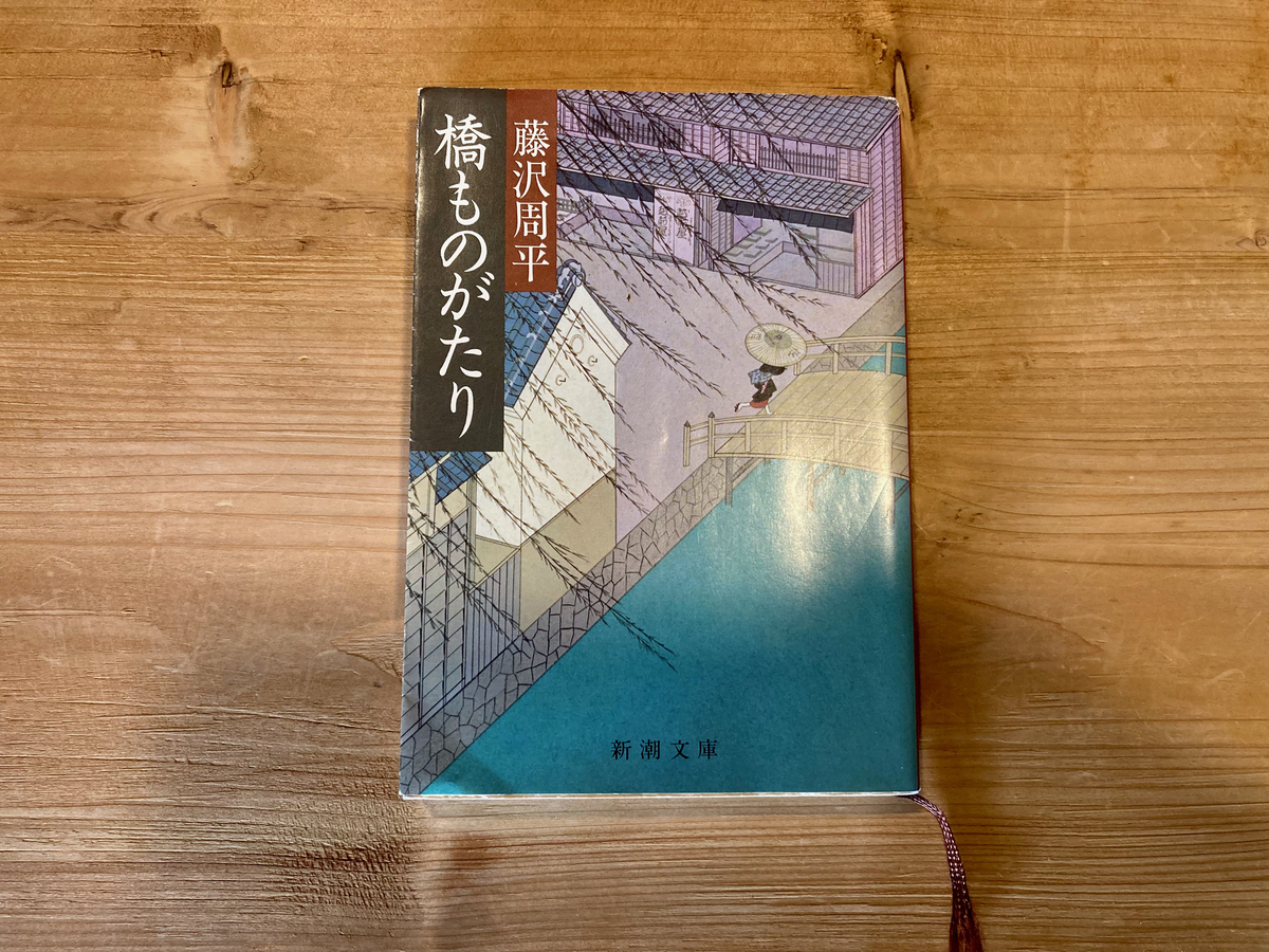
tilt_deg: -84.1
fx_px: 1026
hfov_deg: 63.4
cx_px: 634
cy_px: 476
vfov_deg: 49.7
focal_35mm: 28
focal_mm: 3.99
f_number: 1.8
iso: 100
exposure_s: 1/50
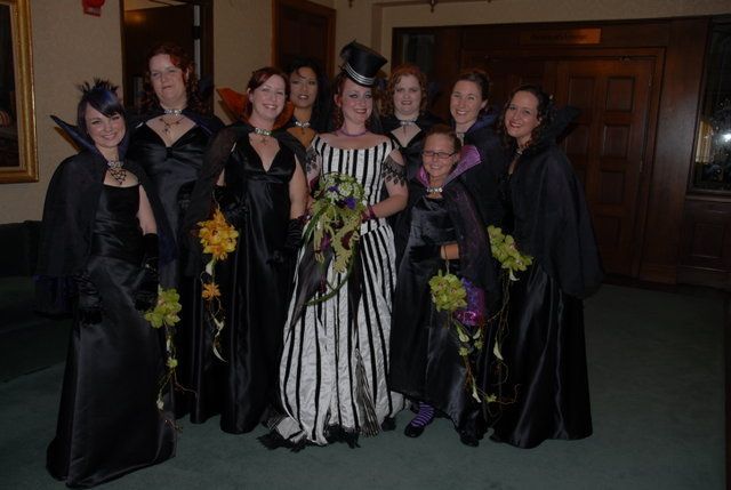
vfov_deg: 43.8
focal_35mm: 30
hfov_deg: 61.8
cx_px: 366
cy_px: 245
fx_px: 610
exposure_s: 1/60
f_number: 3.5
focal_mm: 20
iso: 100
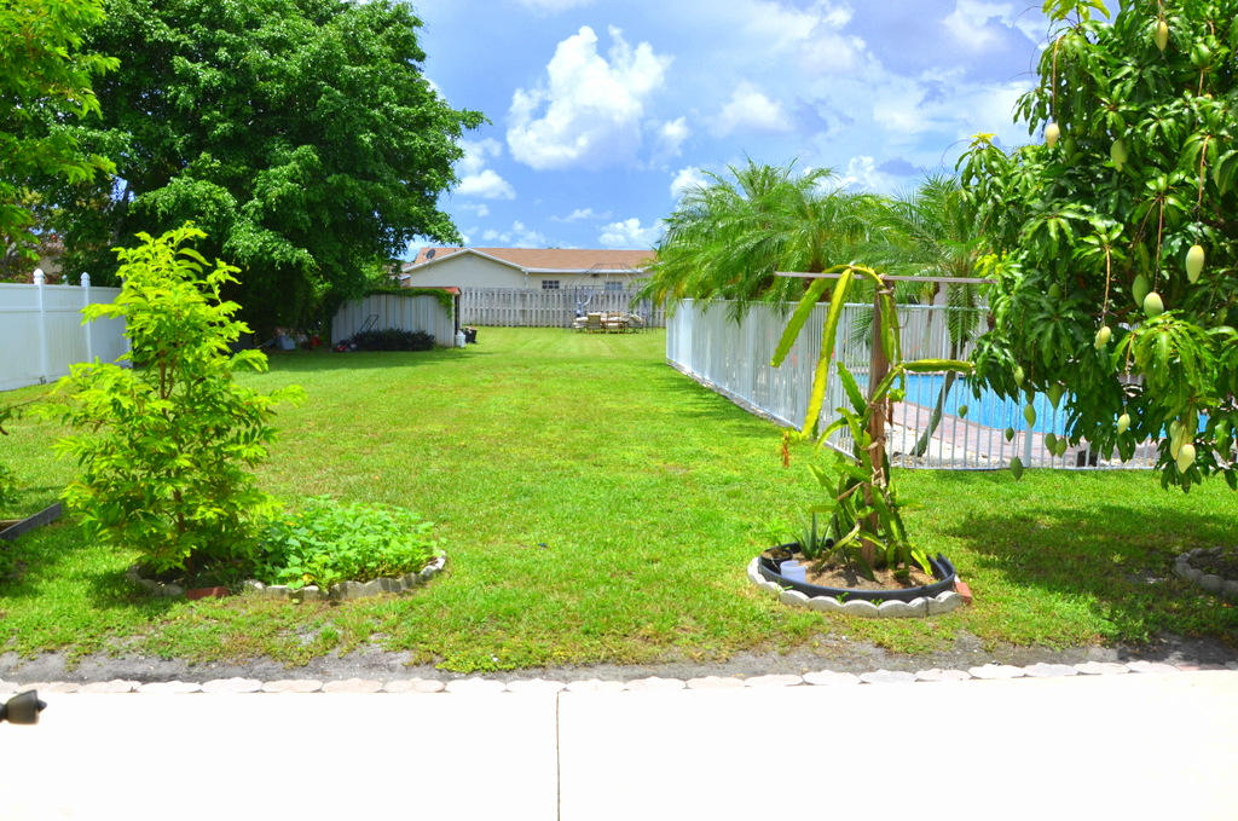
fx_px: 927
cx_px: 619
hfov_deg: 67.5
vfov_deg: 47.8
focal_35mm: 27
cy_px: 410
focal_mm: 18
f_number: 8
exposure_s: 1/250
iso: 100
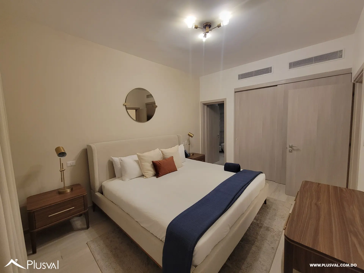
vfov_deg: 89.9
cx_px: 182
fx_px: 137
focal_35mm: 13
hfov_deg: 106.2
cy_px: 136
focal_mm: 2.2
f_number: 2.2
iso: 400
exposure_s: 1/60
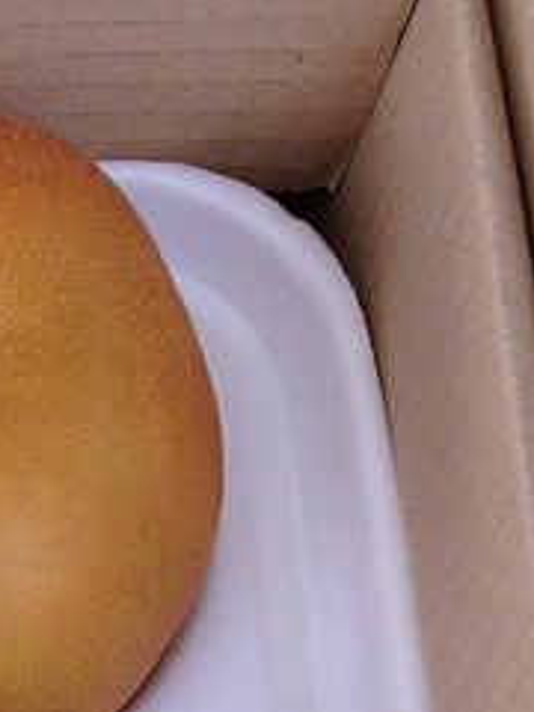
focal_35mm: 143
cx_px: -553
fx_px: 2941
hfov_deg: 9.6
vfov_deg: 12.5
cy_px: 1308
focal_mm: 4.28
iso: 64
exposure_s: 1/60
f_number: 2.4
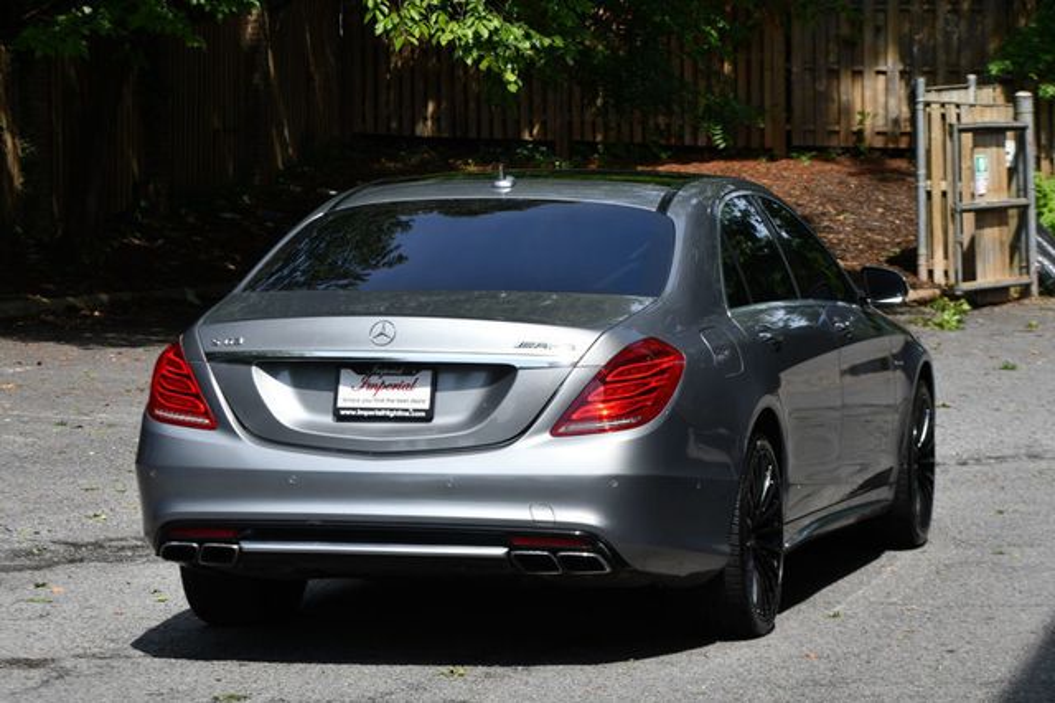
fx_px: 3515
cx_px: 528
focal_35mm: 120
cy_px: 352
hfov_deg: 17.1
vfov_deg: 11.4
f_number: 9
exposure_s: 1/320
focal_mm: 80
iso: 100
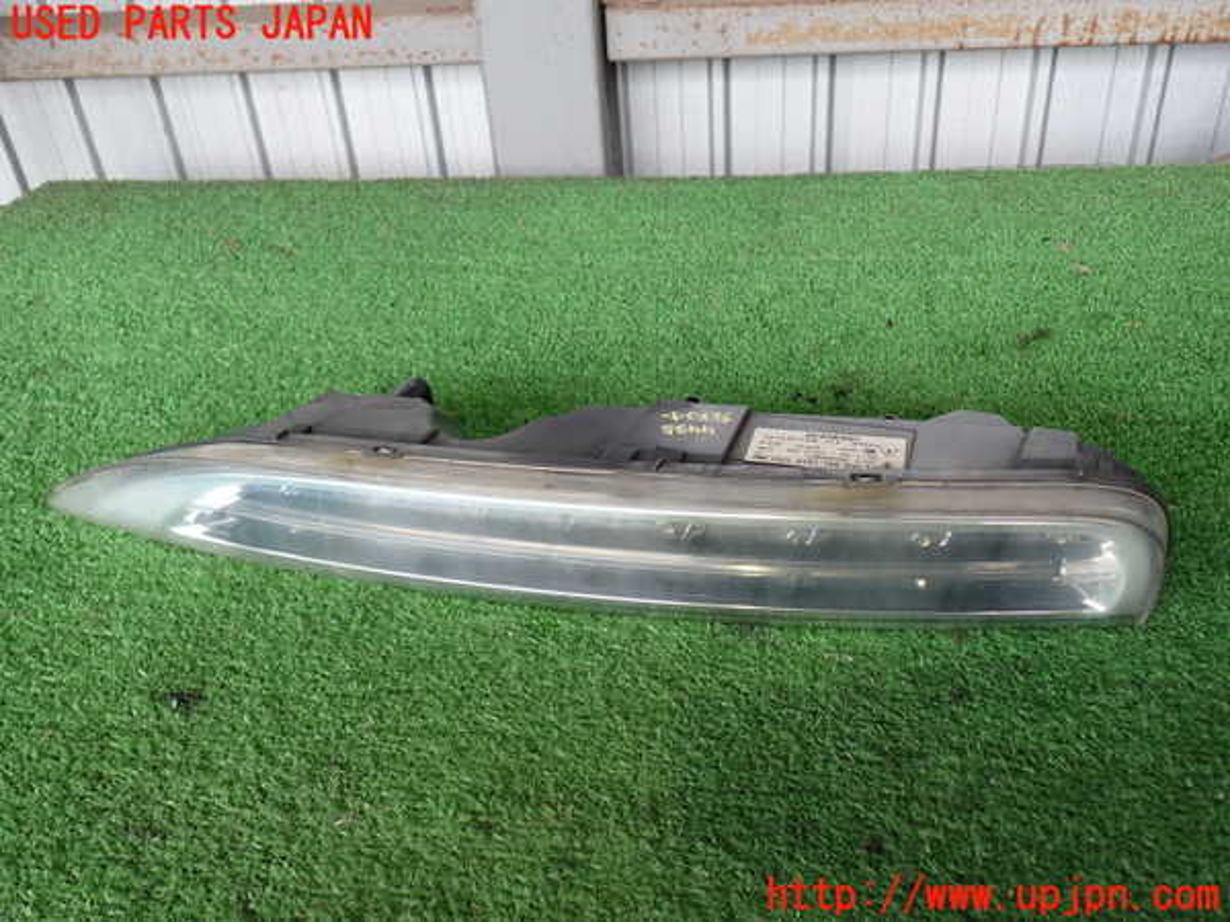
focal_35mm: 30
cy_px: 461
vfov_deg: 46.8
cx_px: 615
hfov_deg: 60.0
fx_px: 1066
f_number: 2.3
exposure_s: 1/60
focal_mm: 5.4
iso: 200
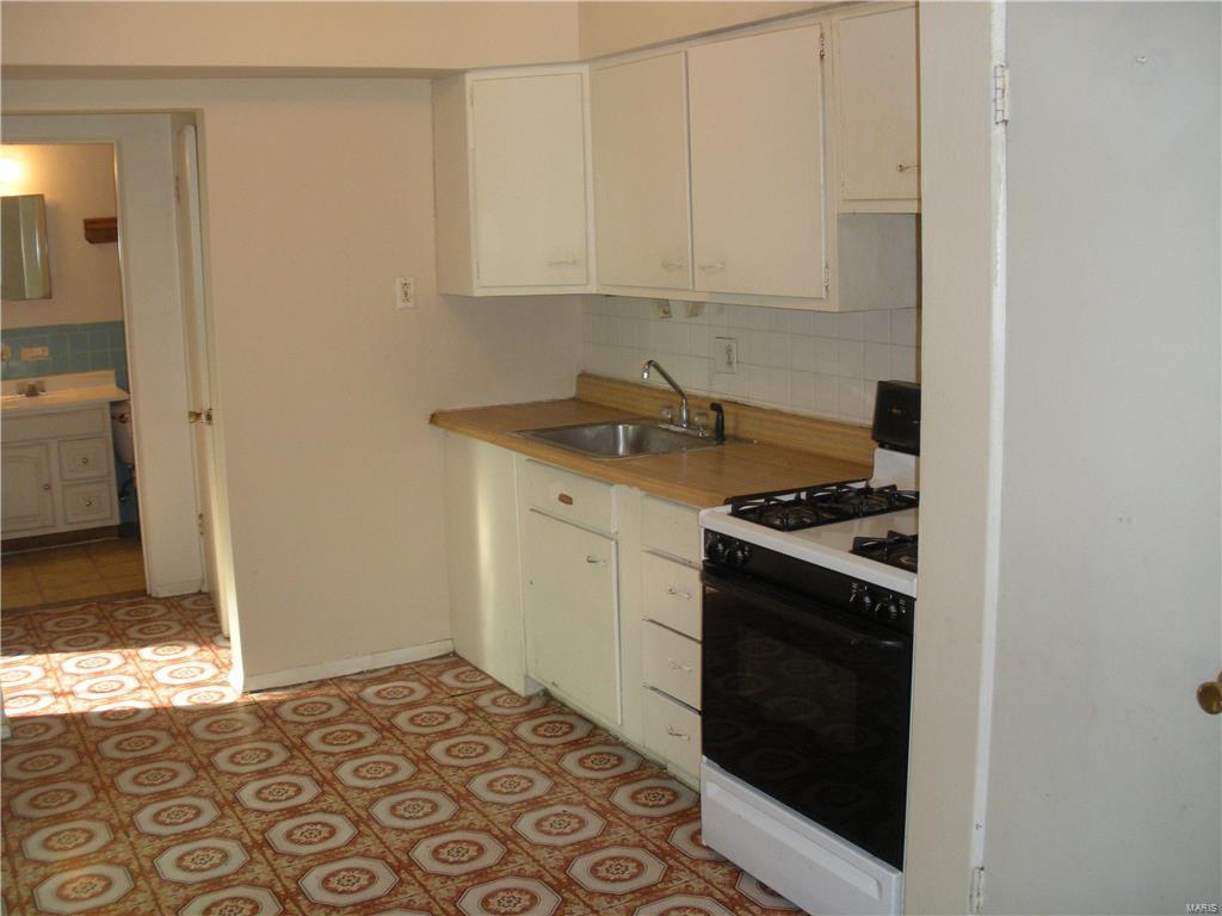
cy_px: 458
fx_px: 1271
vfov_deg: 39.7
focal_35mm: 36
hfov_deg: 51.4
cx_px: 611
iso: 195
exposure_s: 1/30.1
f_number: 3.5
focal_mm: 6.3
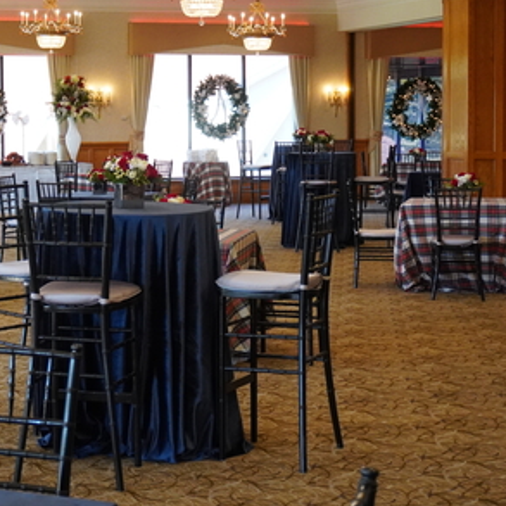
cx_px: 112
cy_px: 169
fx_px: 1337
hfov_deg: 21.2
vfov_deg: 21.3
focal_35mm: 81
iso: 2000
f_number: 5
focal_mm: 31
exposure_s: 1/160
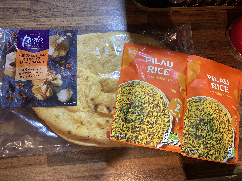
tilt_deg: -78.0
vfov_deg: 53.1
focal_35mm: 26
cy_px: 90
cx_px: 121
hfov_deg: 67.3
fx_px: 182
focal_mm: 4.25
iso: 160
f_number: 1.8
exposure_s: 1/50
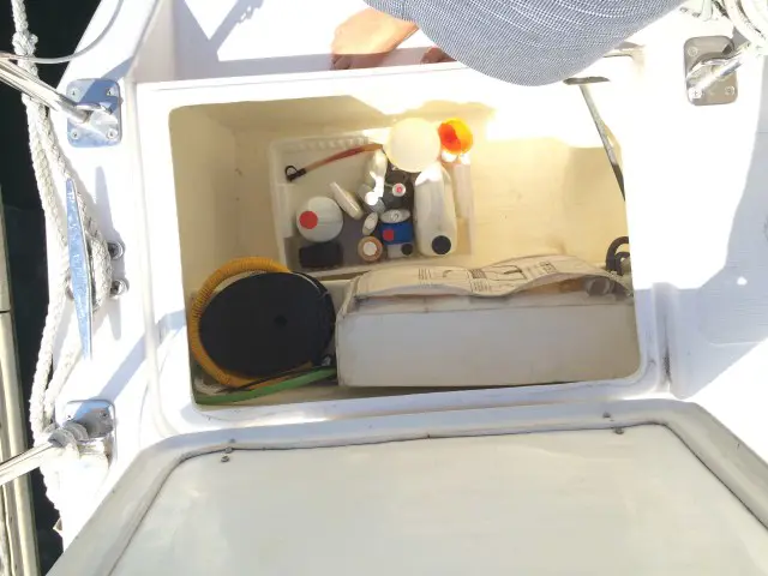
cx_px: 384
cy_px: 288
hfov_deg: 60.0
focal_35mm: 30
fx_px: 666
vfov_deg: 46.8
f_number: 2.2
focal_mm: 4.12
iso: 40
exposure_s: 1/1414
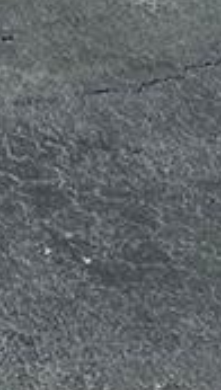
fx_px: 2031
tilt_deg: +5.1
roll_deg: +2.1
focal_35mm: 196
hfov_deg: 5.6
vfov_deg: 8.4
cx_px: -593
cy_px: -931
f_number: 1.5
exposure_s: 1/5319
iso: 50
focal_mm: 5.7
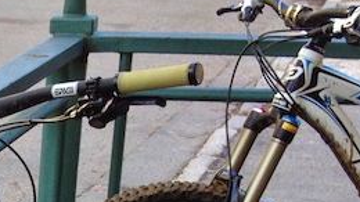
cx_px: -140
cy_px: 475
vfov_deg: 7.6
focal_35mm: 150
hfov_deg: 13.7
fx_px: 1431
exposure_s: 1/177
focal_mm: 4.28
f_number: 2.4
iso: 50
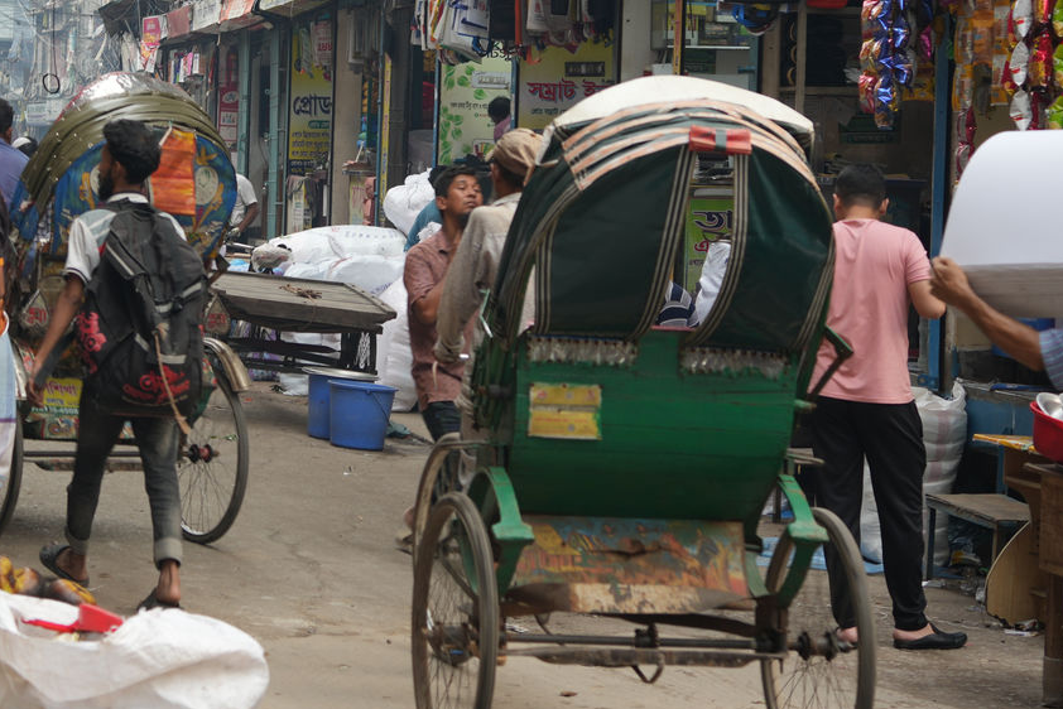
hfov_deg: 21.2
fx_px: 2806
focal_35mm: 95
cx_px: 221
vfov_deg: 14.3
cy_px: 128
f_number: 4.5
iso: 160
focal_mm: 50
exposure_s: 1/60
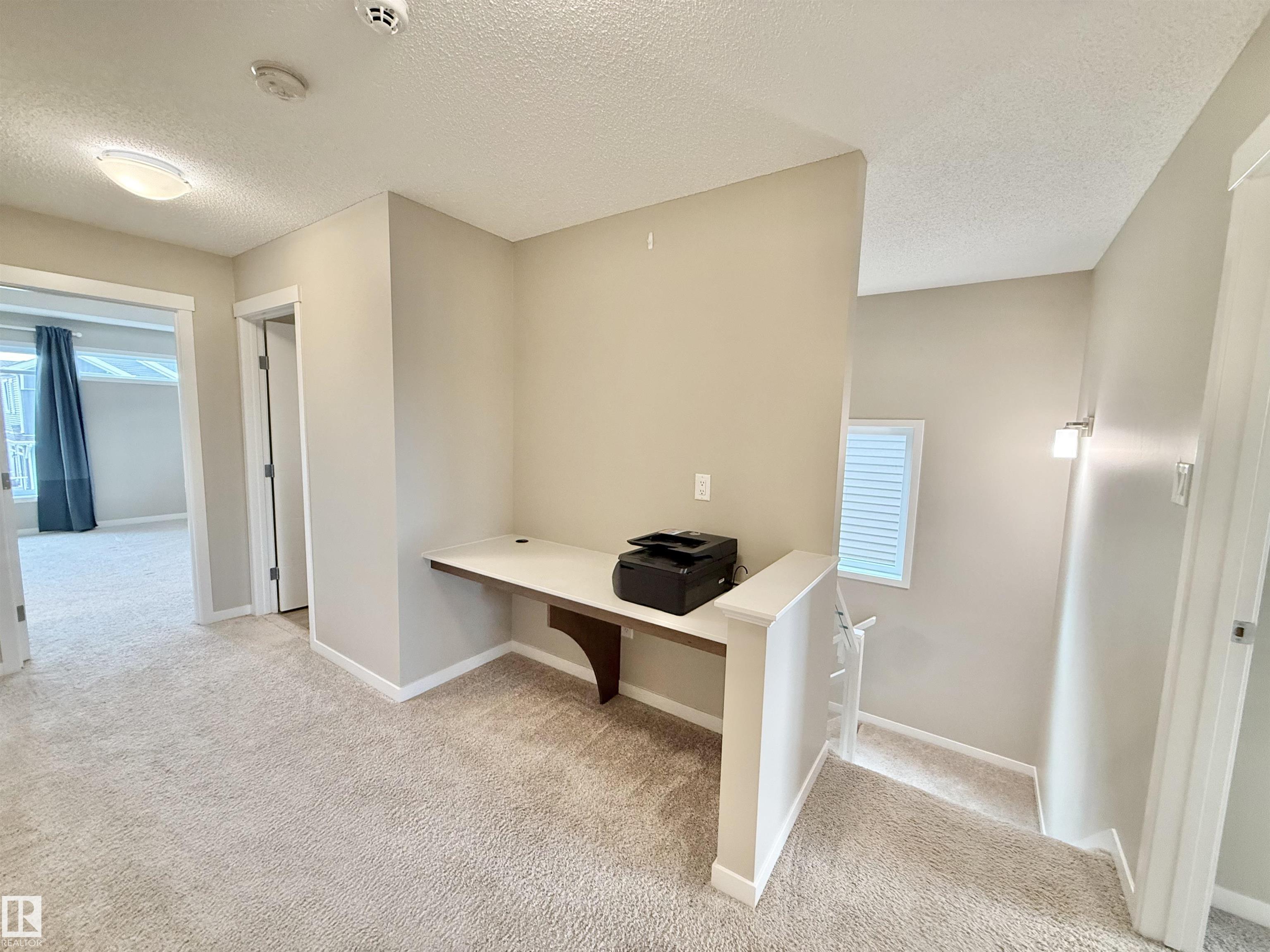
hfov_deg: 102.1
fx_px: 514
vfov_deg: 85.7
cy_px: 476
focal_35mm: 14
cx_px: 635
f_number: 2.2
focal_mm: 2.22
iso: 320
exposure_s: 1/60
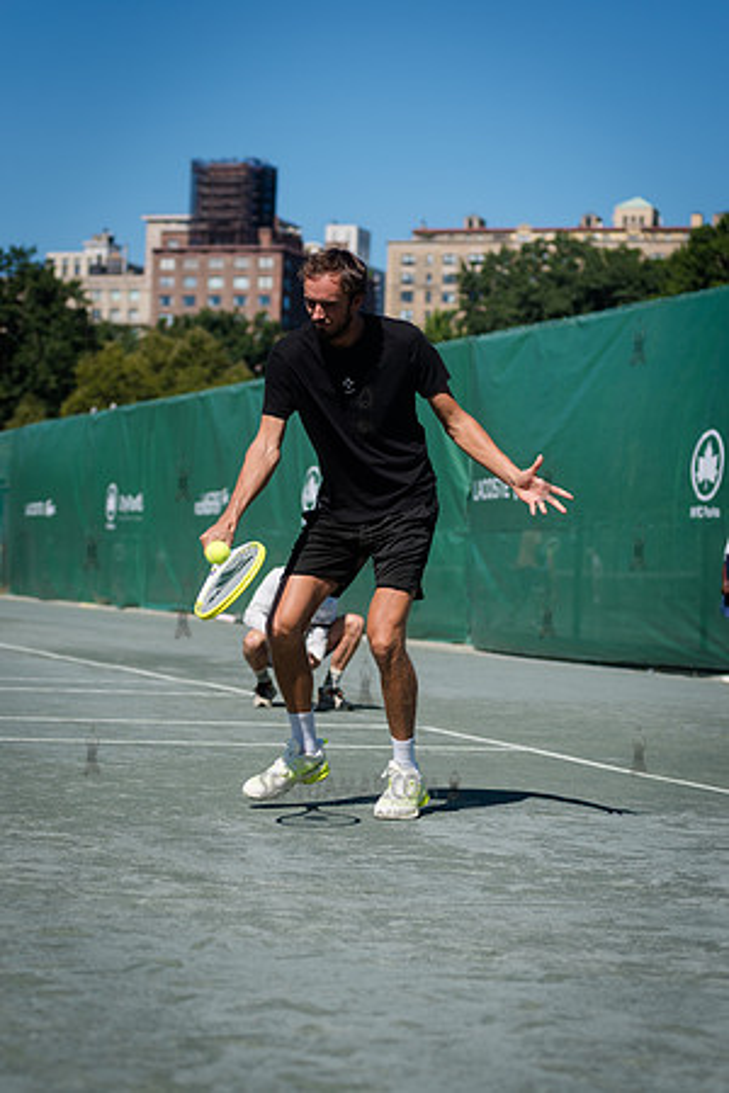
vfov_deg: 25.4
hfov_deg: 17.1
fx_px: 2430
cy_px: 546
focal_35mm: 80
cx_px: 364
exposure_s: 1/2500
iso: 200
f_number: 4
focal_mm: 80
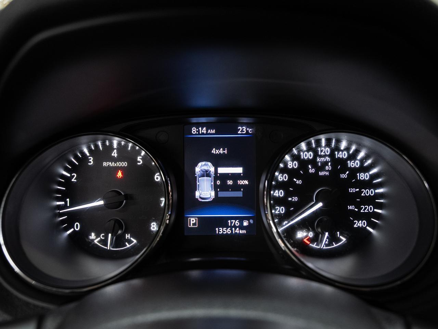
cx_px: 219
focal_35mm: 26
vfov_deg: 53.1
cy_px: 164
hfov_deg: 67.4
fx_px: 328
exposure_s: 1/30
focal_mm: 24
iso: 1000
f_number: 4
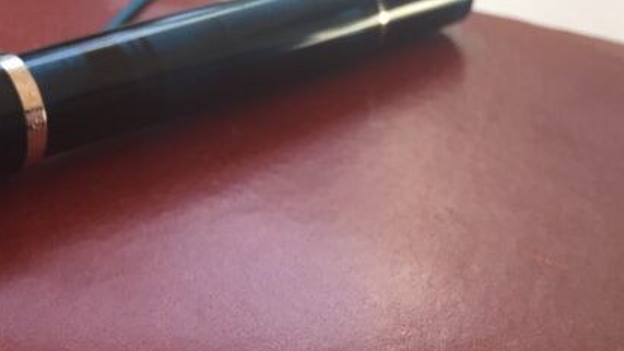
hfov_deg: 26.5
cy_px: 60
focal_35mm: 78
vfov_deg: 15.3
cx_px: 87
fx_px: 1290
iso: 40
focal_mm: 4.15
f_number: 2.2
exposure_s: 1/33
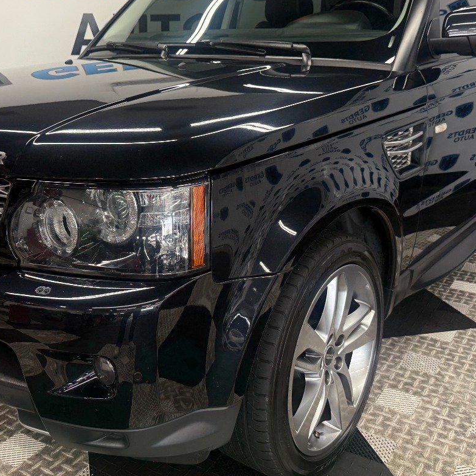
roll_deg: -0.6
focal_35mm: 39
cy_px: 196
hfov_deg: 42.6
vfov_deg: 42.7
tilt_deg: -14.6
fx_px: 607
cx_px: 187
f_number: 1.78
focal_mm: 6.76
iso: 125
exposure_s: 1/120
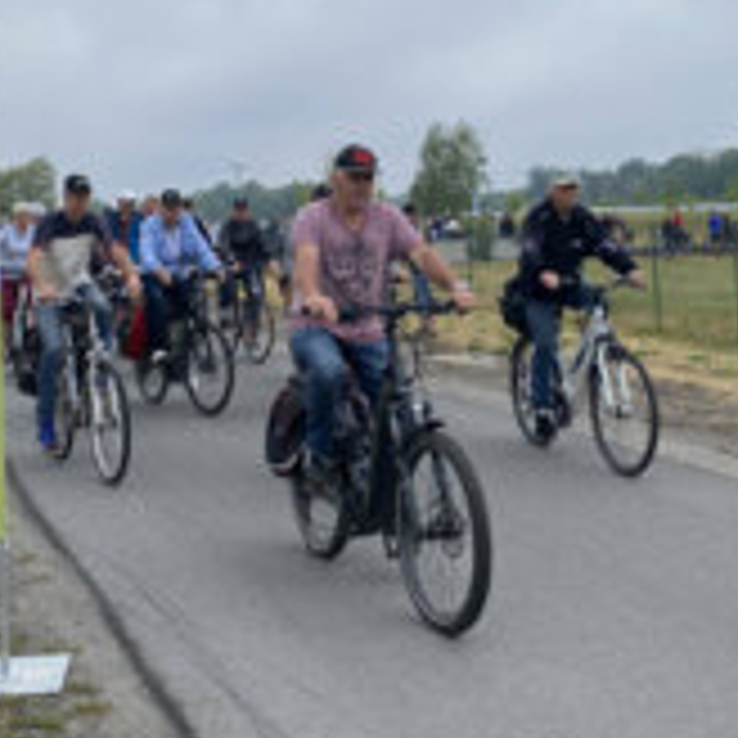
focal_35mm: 56
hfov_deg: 30.5
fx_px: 1351
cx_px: 400
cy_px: 144
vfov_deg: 29.8
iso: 32
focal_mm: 4.2
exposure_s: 1/2105
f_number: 1.8
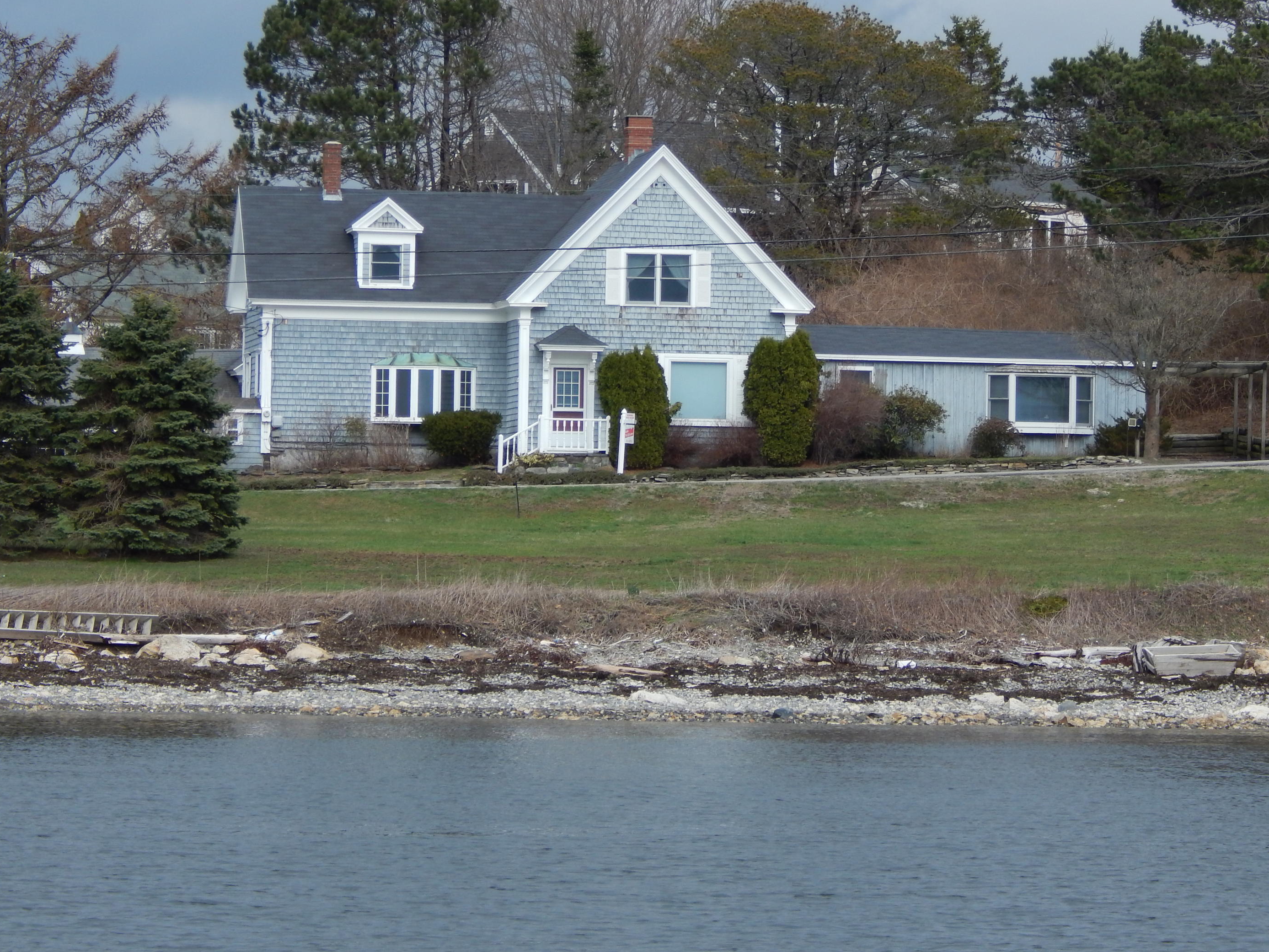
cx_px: 680
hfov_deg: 7.8
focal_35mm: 253
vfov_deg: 5.9
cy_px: 453
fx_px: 9274
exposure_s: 1/320
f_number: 5.6
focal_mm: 41.7
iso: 125
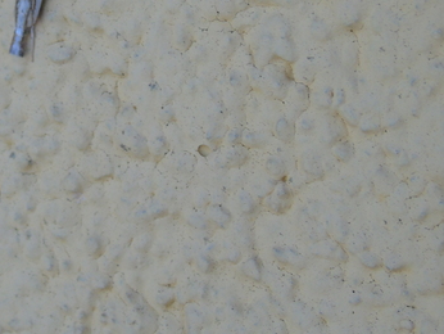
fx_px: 2246
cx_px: 11
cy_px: 57
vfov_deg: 8.5
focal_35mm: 175
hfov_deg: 11.2
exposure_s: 1/80
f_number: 4.7
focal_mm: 13
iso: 80
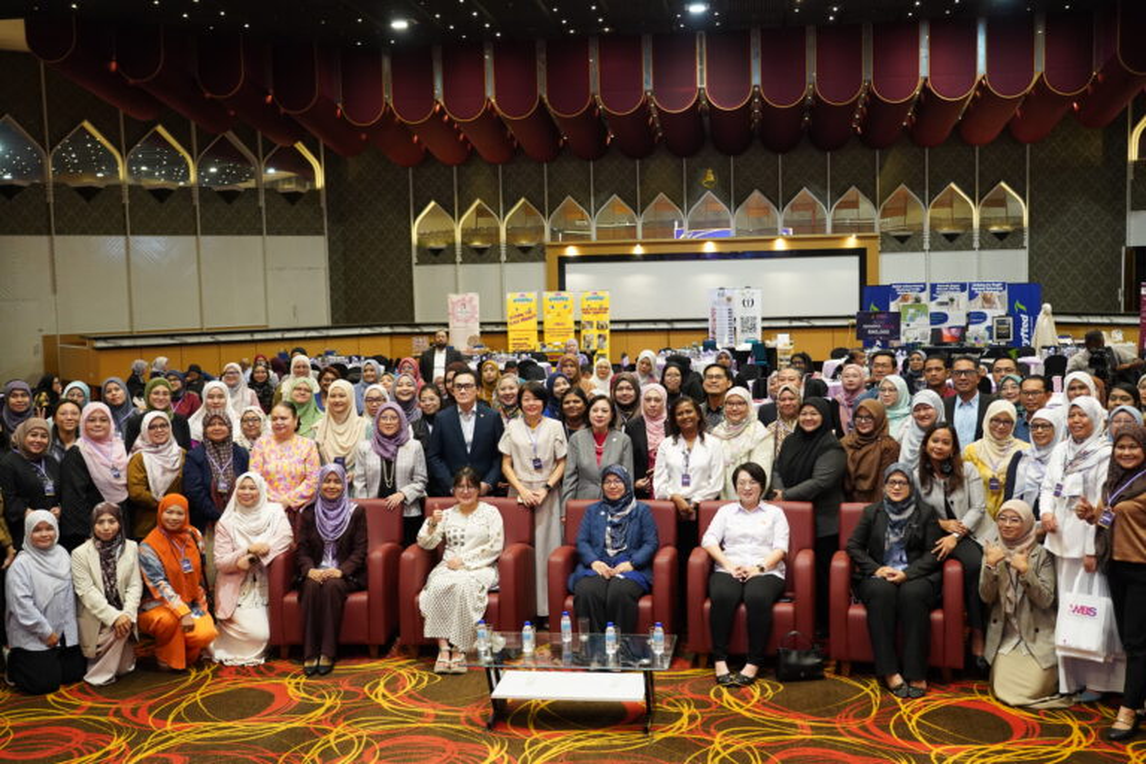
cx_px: 573
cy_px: 382
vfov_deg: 35.9
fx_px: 1178
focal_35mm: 37
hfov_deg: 51.9
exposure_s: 1/160
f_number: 4
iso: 4000
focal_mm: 37
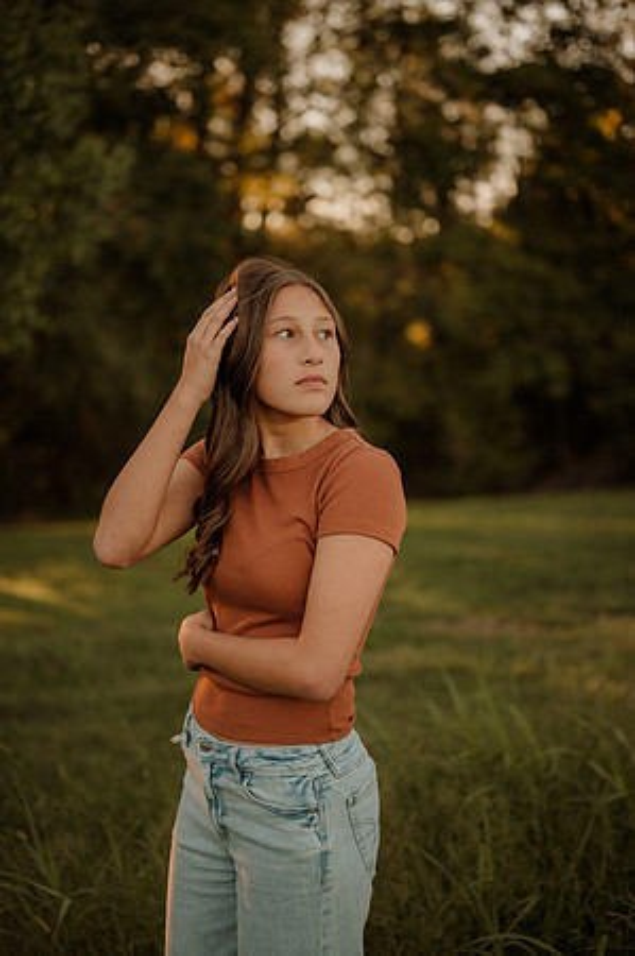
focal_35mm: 50
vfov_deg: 39.6
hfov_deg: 26.9
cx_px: 318
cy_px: 478
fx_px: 1326
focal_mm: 50
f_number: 2
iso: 250
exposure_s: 1/640
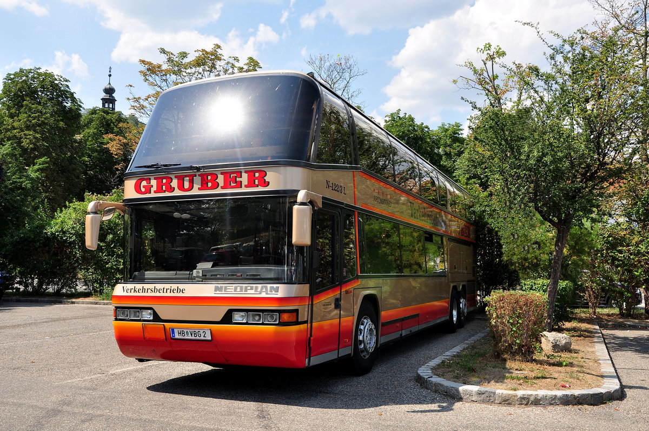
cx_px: 324
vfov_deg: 36.8
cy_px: 216
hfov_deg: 53.2
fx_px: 648
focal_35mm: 36
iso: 200
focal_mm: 24
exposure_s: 1/320
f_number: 9
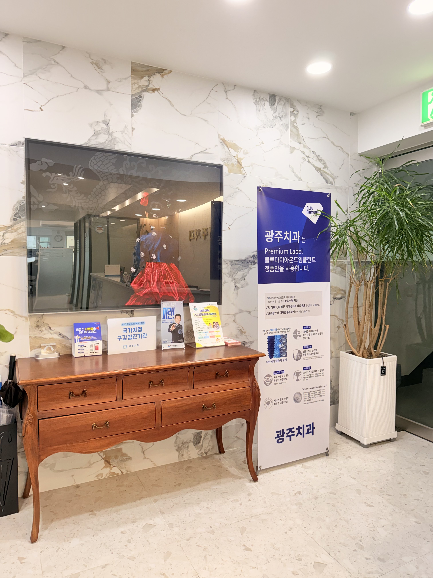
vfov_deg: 71.6
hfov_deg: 56.8
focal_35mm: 24
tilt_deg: -3.1
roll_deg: -1.3
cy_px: 289
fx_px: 400
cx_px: 216
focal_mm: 6.76
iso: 160
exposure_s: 1/120
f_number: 1.78
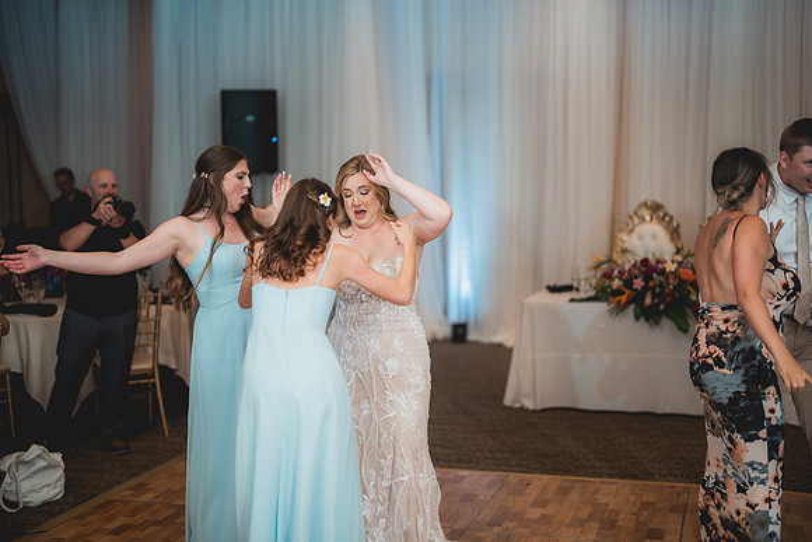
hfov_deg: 39.6
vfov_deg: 27.0
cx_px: 406
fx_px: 1128
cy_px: 271
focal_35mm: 50
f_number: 1.2
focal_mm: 50
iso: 80
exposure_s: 1/250
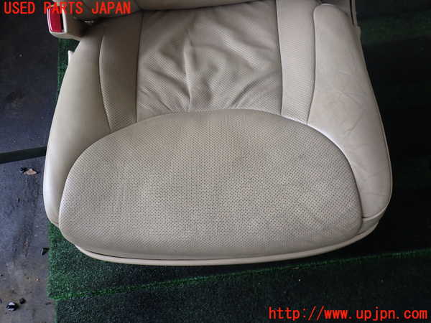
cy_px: 162
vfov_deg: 46.8
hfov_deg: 60.0
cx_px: 216
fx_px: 374
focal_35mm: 30
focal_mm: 5.4
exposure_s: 1/125
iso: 125
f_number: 2.3
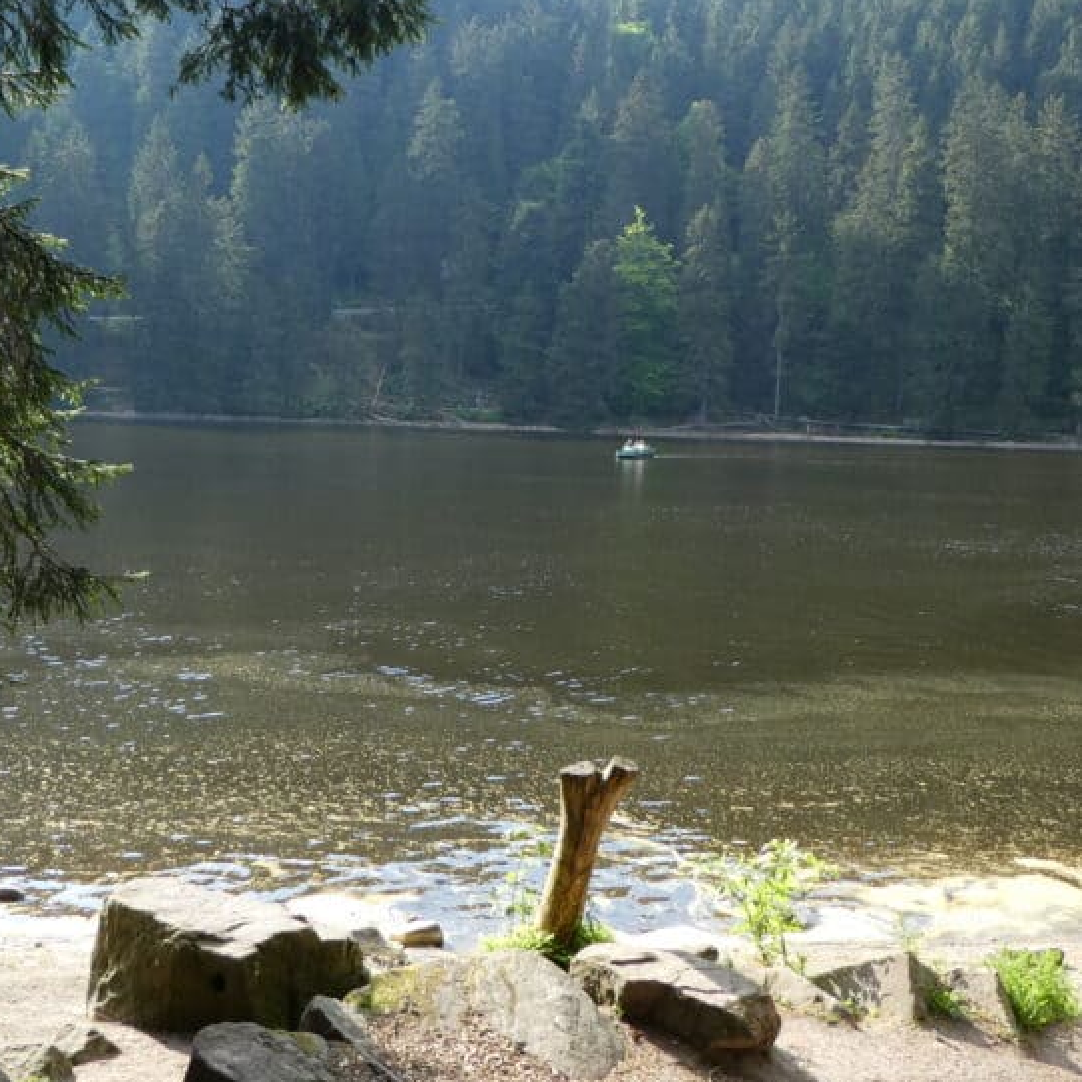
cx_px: 552
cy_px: 395
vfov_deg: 41.5
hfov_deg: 41.9
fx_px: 1415
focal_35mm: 40
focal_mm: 4.3
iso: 80
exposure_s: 1/200
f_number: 3.3
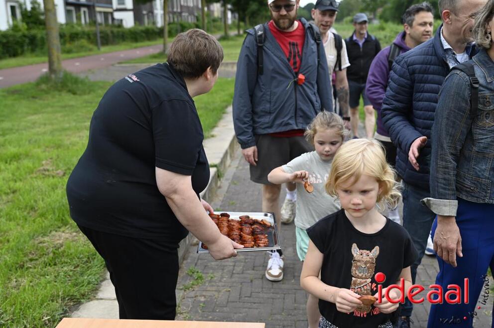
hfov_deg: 44.5
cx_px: 247
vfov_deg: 30.4
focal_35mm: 44
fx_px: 603
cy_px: 164
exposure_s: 1/250
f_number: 4
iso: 200
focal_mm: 44
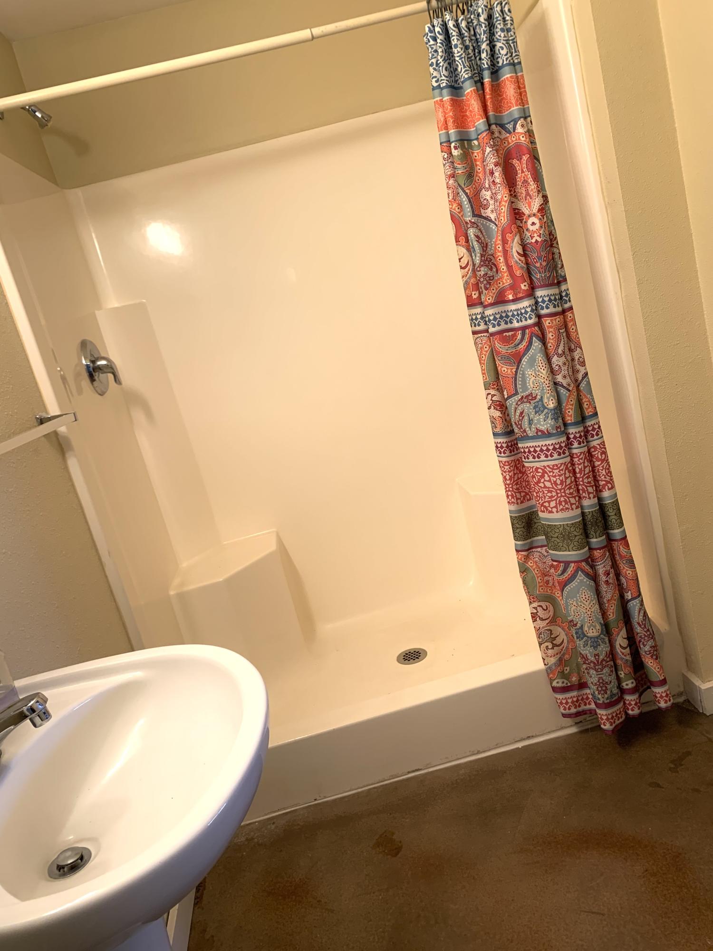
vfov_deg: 67.3
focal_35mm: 26
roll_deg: +15.0
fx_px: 714
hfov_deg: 53.1
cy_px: 476
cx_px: 356
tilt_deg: -11.4
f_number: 1.8
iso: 100
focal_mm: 4.25
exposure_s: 1/60
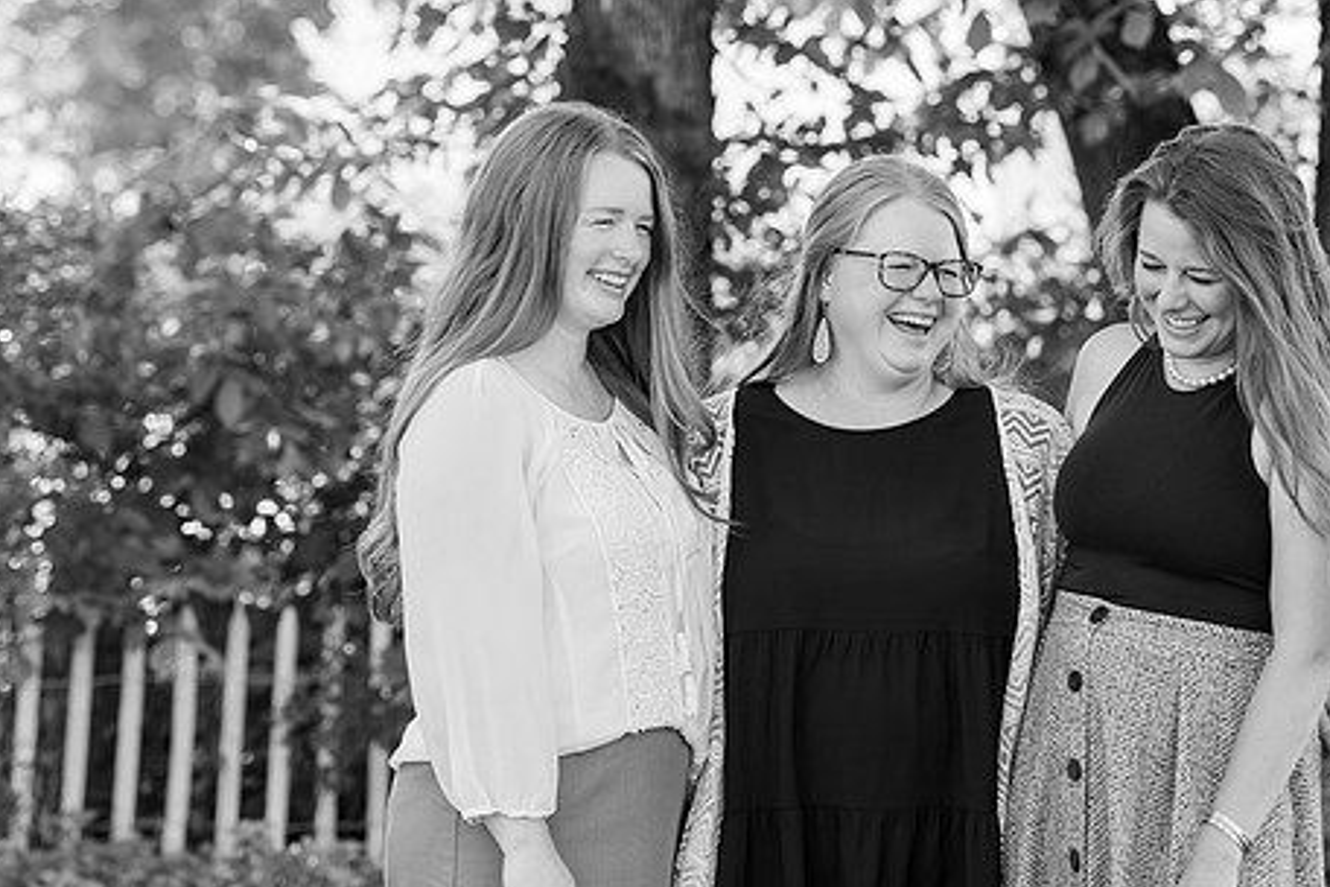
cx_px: 732
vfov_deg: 9.1
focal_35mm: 150
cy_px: 378
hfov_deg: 13.7
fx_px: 5541
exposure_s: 1/125
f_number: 4
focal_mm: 118
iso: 250
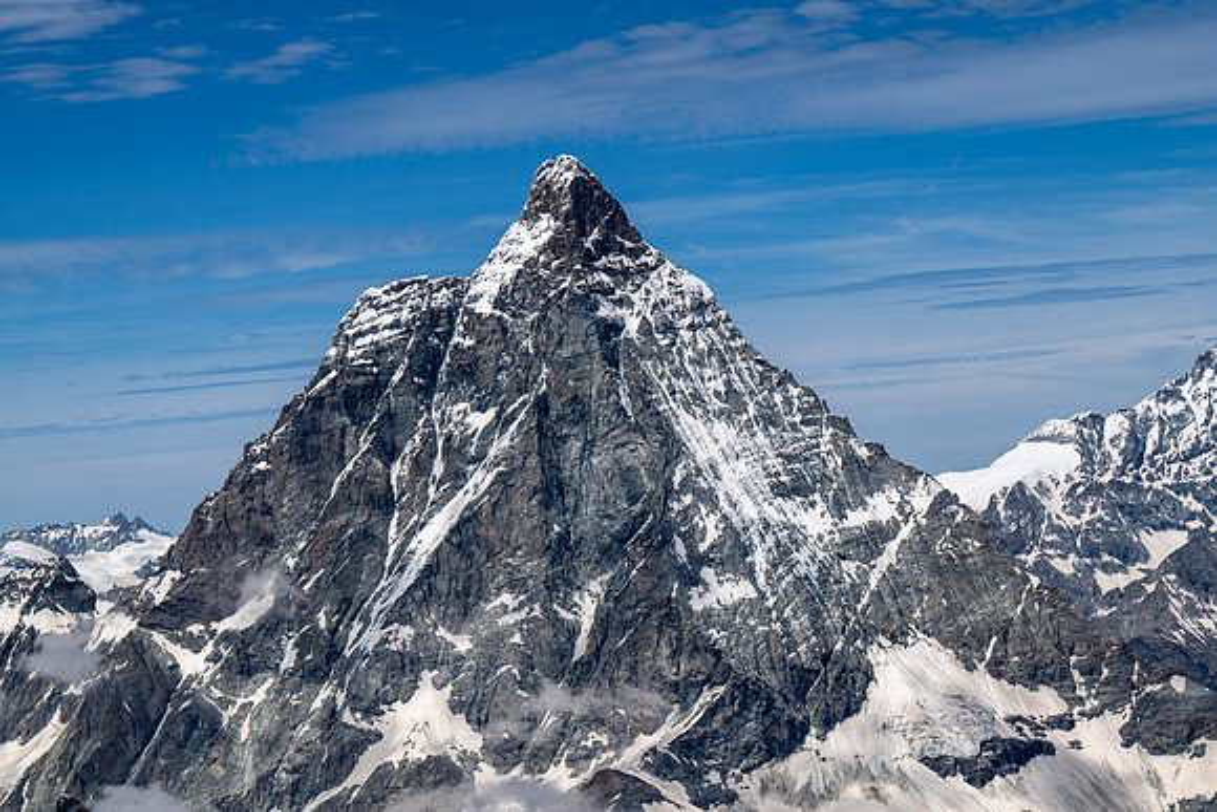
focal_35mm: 98
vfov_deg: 14.0
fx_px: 3314
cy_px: 406
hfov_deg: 20.8
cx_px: 608
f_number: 9
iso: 64
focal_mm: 98
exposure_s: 1/500
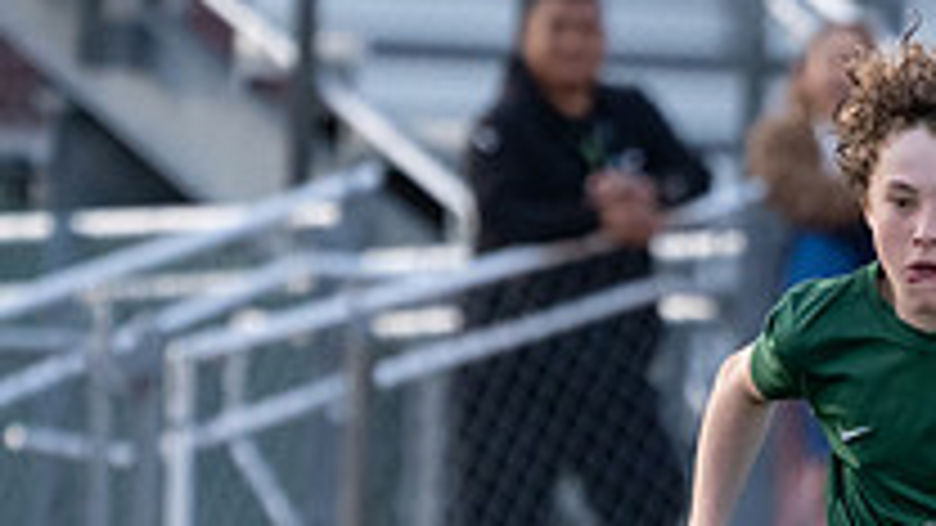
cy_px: 873
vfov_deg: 1.1
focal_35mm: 1079
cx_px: 1108
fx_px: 26780
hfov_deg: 2.0
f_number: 5.6
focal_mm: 291
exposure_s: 1/1250
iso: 2000
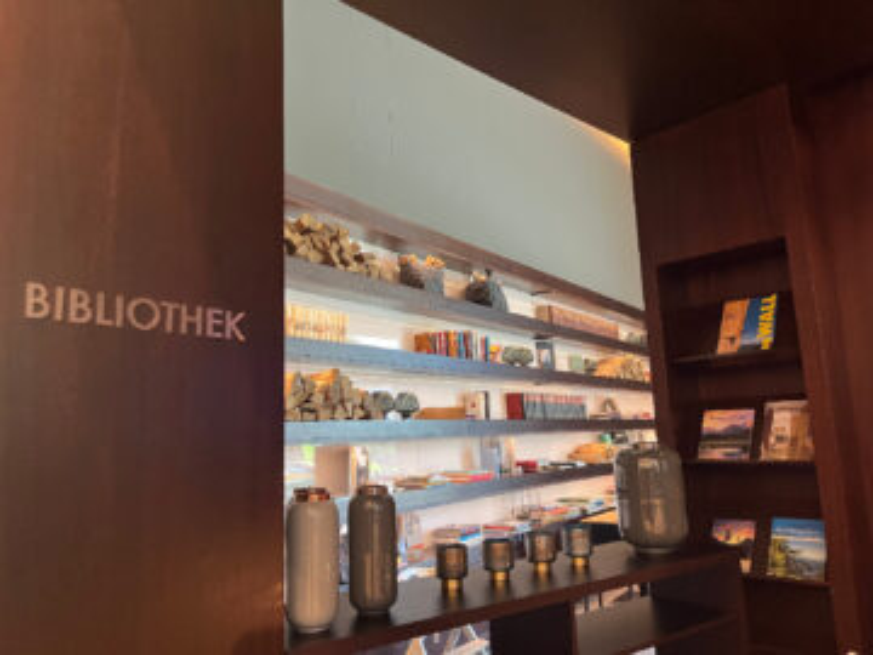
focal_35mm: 26
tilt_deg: +9.1
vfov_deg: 53.1
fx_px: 656
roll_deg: +1.9
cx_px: 436
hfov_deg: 67.3
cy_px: 328
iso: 250
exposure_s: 1/56
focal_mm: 5.1
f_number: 1.6
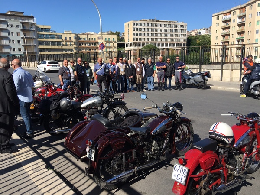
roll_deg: +0.1
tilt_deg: -9.2
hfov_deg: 61.7
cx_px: 130
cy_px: 98
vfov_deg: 48.2
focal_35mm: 29
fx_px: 218
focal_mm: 4.15
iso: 25
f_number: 2.2
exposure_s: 1/1603
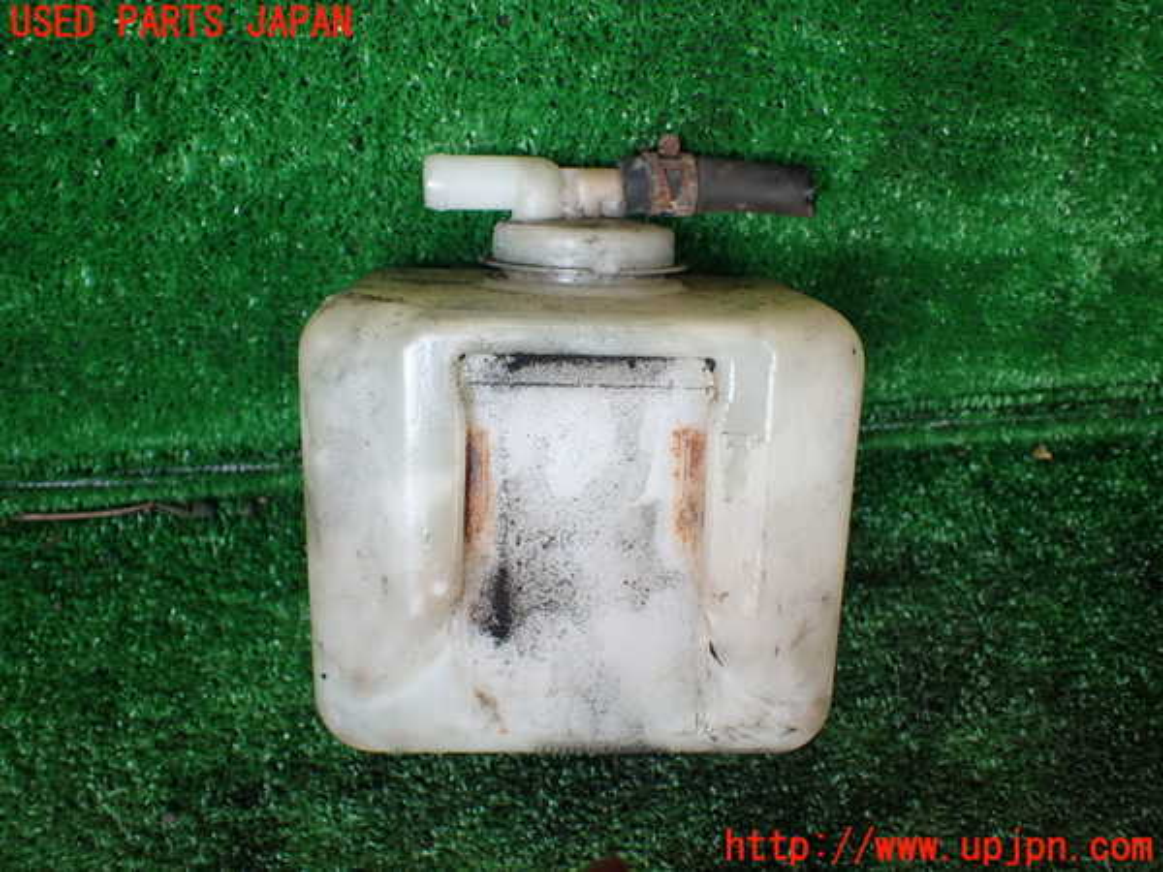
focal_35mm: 30
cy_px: 436
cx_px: 582
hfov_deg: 60.0
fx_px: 1008
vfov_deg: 46.8
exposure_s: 1/160
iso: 100
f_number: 2.3
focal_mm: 5.4
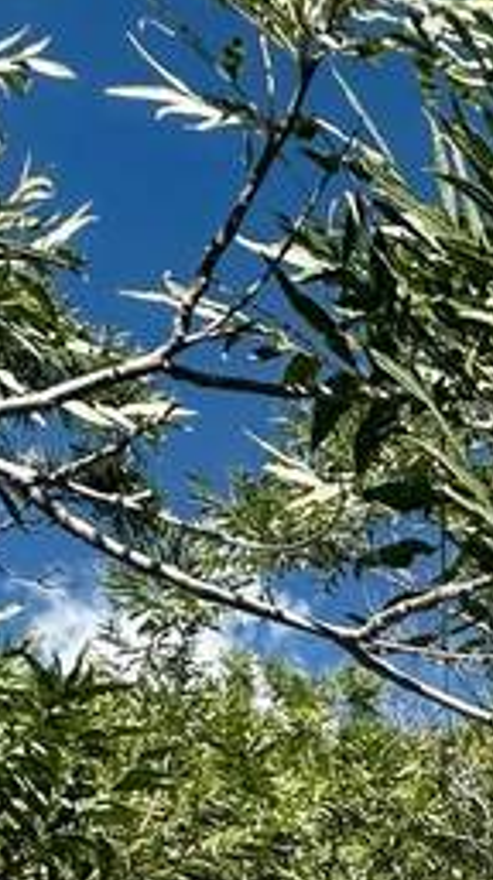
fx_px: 1771
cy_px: 1531
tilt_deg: +11.1
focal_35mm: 76
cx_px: 1243
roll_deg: -2.3
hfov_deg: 12.1
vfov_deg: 20.7
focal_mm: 2.22
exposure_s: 1/1453
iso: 40
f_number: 2.2
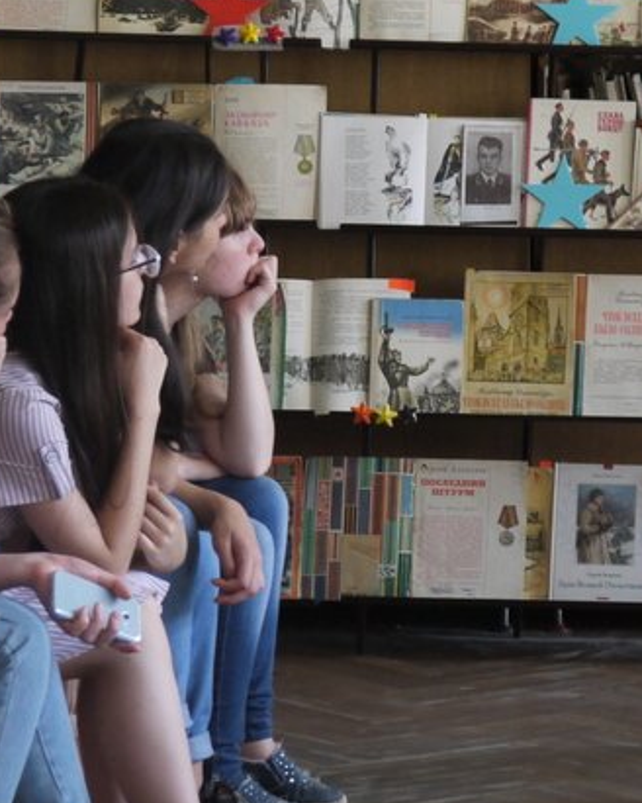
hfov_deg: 7.6
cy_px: 212
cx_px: 828
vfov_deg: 9.6
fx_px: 4750
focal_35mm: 200
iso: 400
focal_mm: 42
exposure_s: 1/60
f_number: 5.6
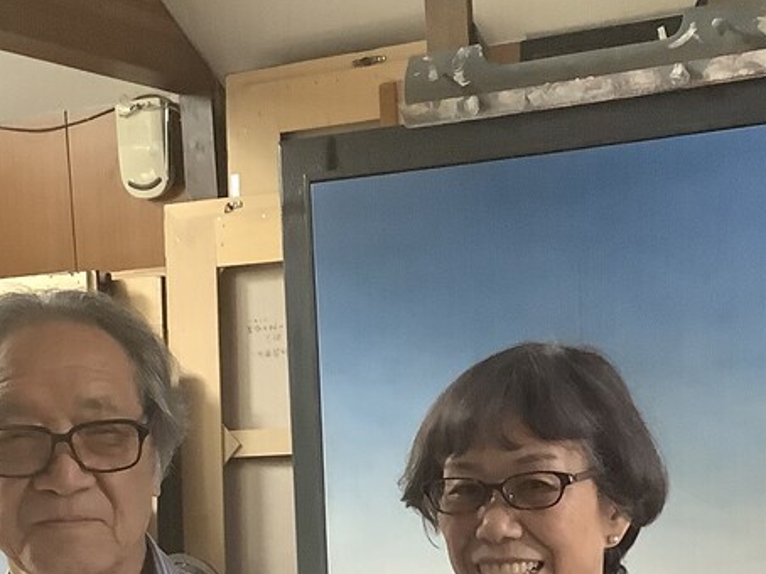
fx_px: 1814
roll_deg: +1.7
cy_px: 601
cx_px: 474
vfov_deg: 17.5
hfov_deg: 23.8
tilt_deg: -5.4
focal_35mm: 82
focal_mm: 3.3
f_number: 2.4
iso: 250
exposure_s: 1/50
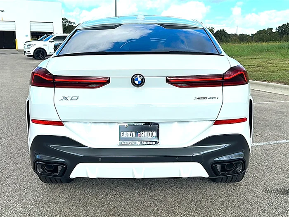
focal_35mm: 37
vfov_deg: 38.7
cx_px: 144
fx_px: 309
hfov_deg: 50.1
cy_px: 108
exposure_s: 1/3378
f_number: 1.78
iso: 80
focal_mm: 6.86
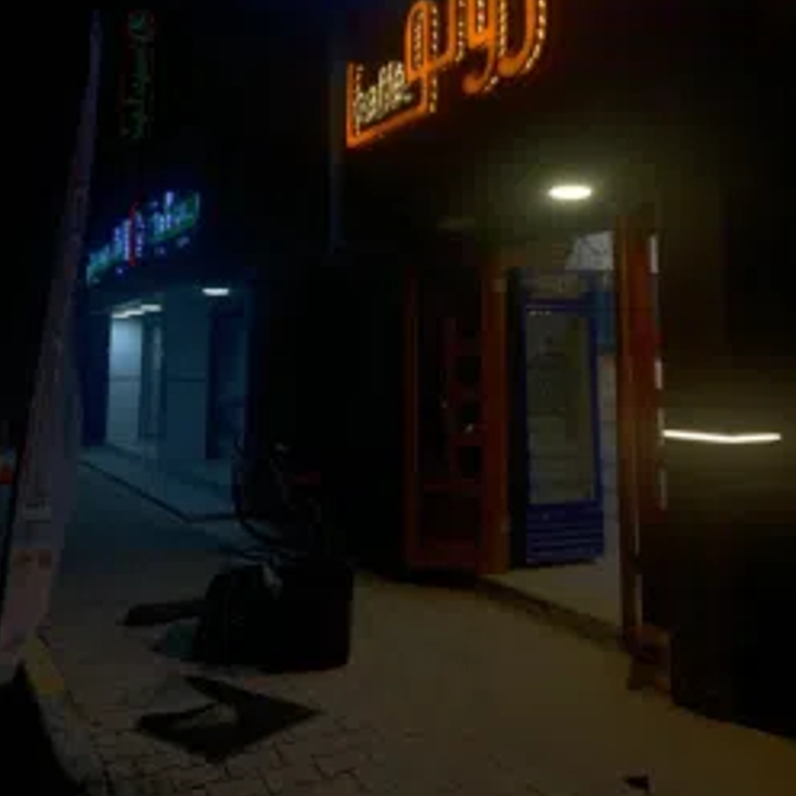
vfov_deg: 44.3
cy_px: 266
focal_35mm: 37
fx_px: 963
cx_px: 417
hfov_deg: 44.9
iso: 32
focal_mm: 4.25
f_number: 1.8
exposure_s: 1/100
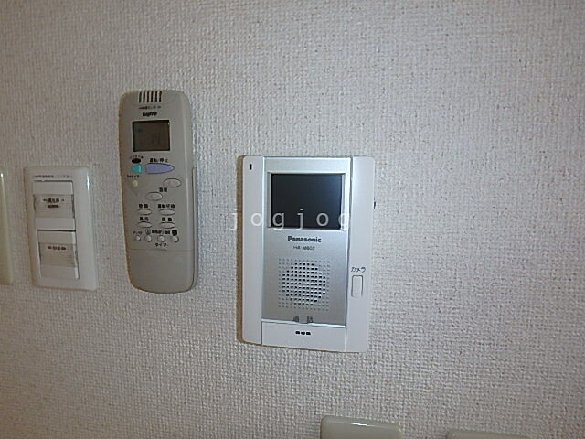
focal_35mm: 21
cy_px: 220
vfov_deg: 63.4
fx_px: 355
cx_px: 292
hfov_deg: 79.0
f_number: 3.5
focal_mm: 3.7
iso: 200
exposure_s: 1/30
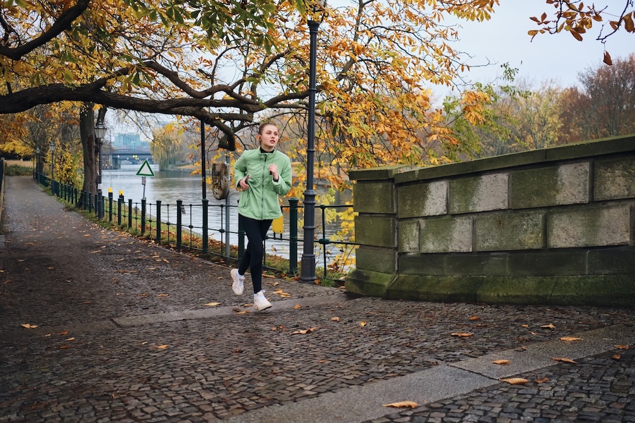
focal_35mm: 35
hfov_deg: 54.4
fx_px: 617
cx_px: 318
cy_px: 212
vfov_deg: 37.9
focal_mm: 23
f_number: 2
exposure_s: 1/320
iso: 800
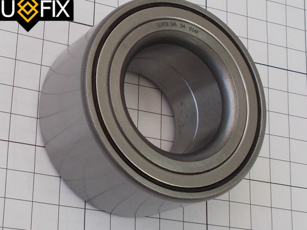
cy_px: 110
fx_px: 257
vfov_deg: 48.2
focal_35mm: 29
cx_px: 151
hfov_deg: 61.7
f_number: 3.2
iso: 80
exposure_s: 1/60
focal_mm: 4.6
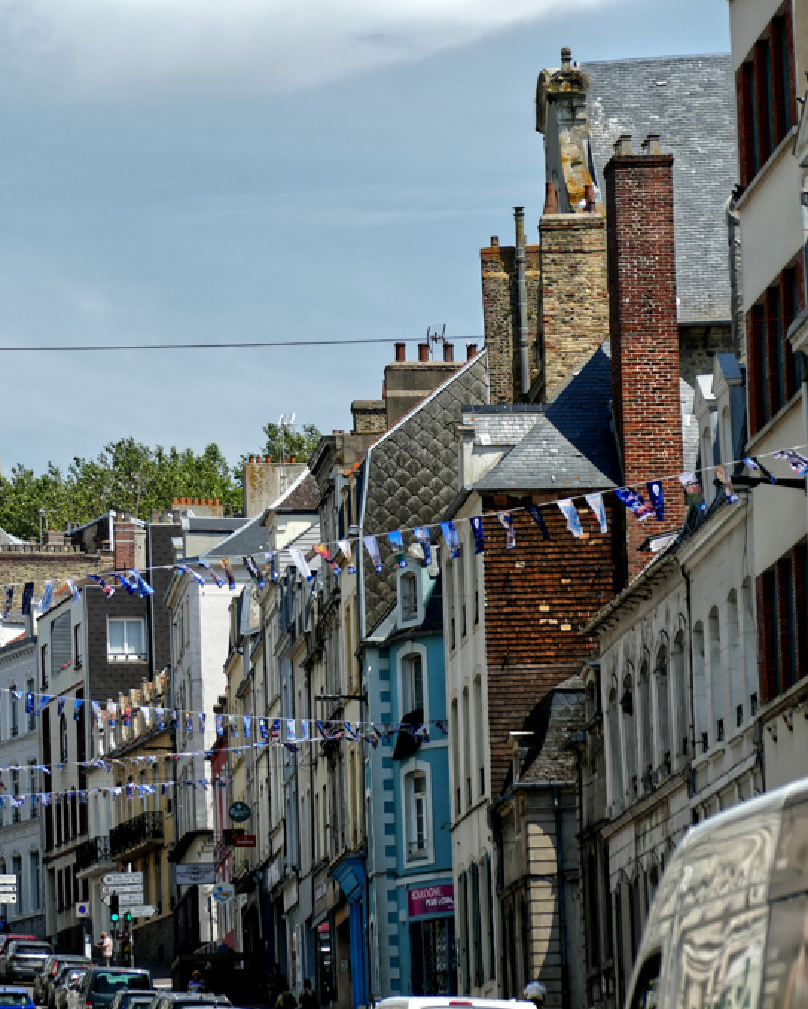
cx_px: 73
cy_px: 507
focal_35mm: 204
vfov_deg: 9.5
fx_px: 6094
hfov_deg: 7.6
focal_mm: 52.4
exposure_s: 1/1600
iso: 125
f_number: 3.9
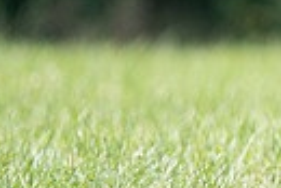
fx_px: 20051
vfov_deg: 0.5
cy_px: -59
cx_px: 597
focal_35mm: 2566
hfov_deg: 0.8
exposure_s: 1/4000
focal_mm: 576
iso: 2500
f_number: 6.3
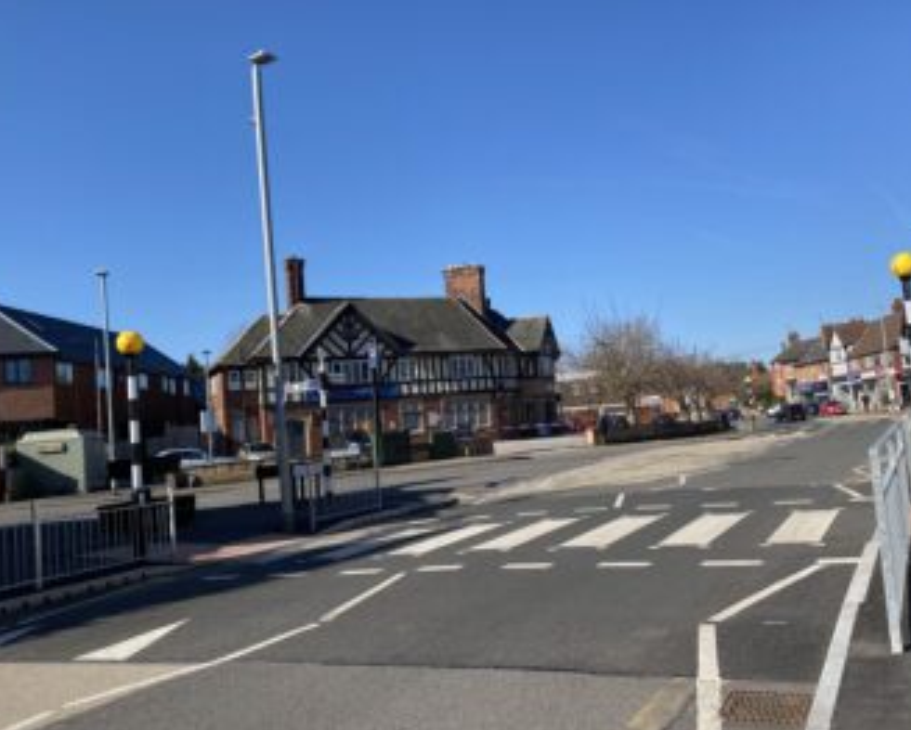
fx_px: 836
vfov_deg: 47.1
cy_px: 371
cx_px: 529
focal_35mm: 31
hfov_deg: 56.9
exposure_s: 1/2625
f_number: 1.8
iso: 32
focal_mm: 4.25
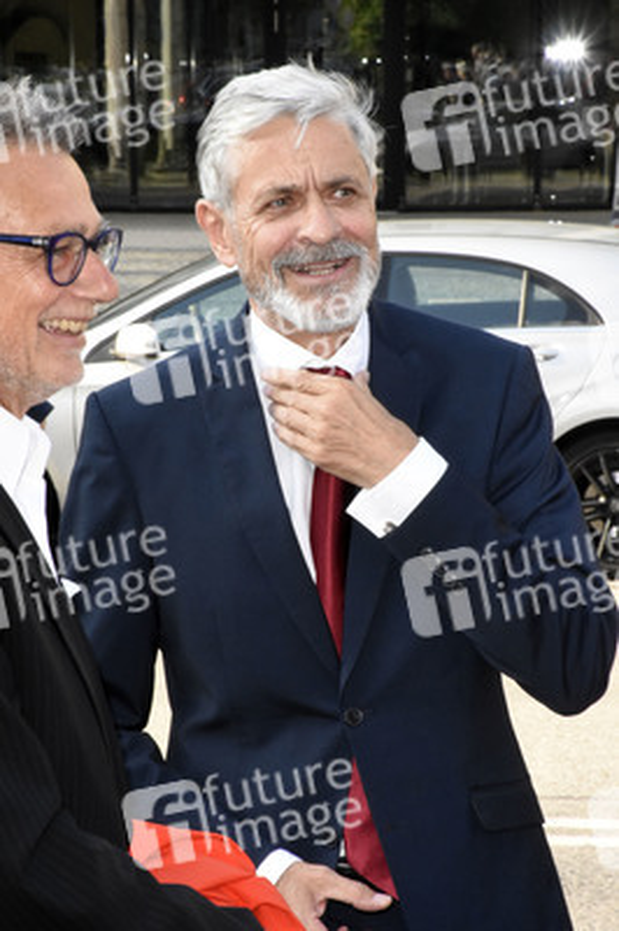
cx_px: 310
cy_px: 466
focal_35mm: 210
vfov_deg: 9.8
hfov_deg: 6.5
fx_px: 5425
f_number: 29
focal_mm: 140
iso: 3200
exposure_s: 1/80
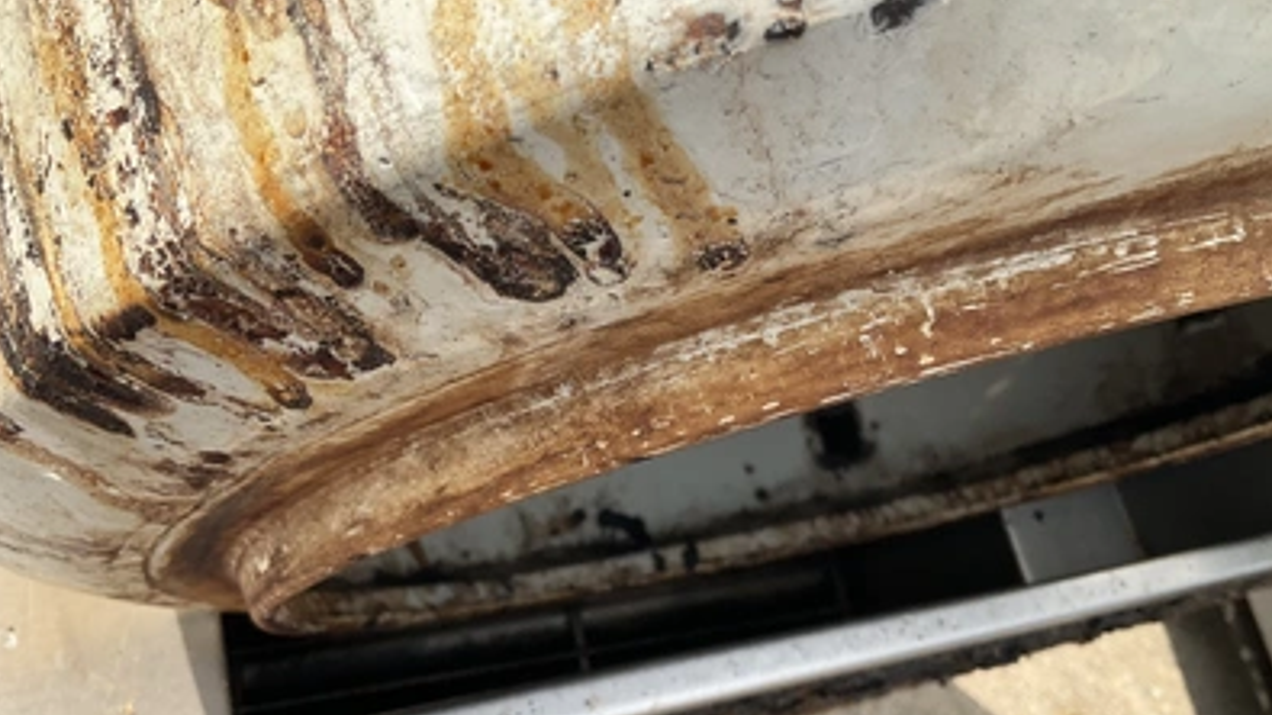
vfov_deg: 36.5
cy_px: 425
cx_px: 634
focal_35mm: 32
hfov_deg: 61.0
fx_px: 1079
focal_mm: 3
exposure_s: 1/749
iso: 25
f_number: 1.8
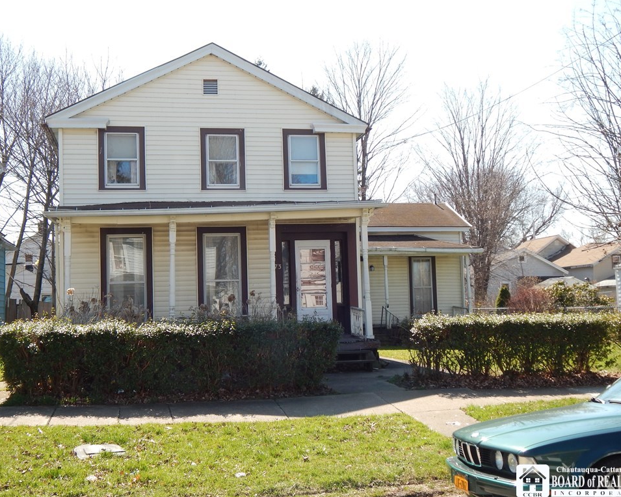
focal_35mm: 45
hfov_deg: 41.2
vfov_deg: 33.4
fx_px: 827
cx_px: 316
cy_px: 248
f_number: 3.6
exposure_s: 1/400
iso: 125
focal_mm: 7.7
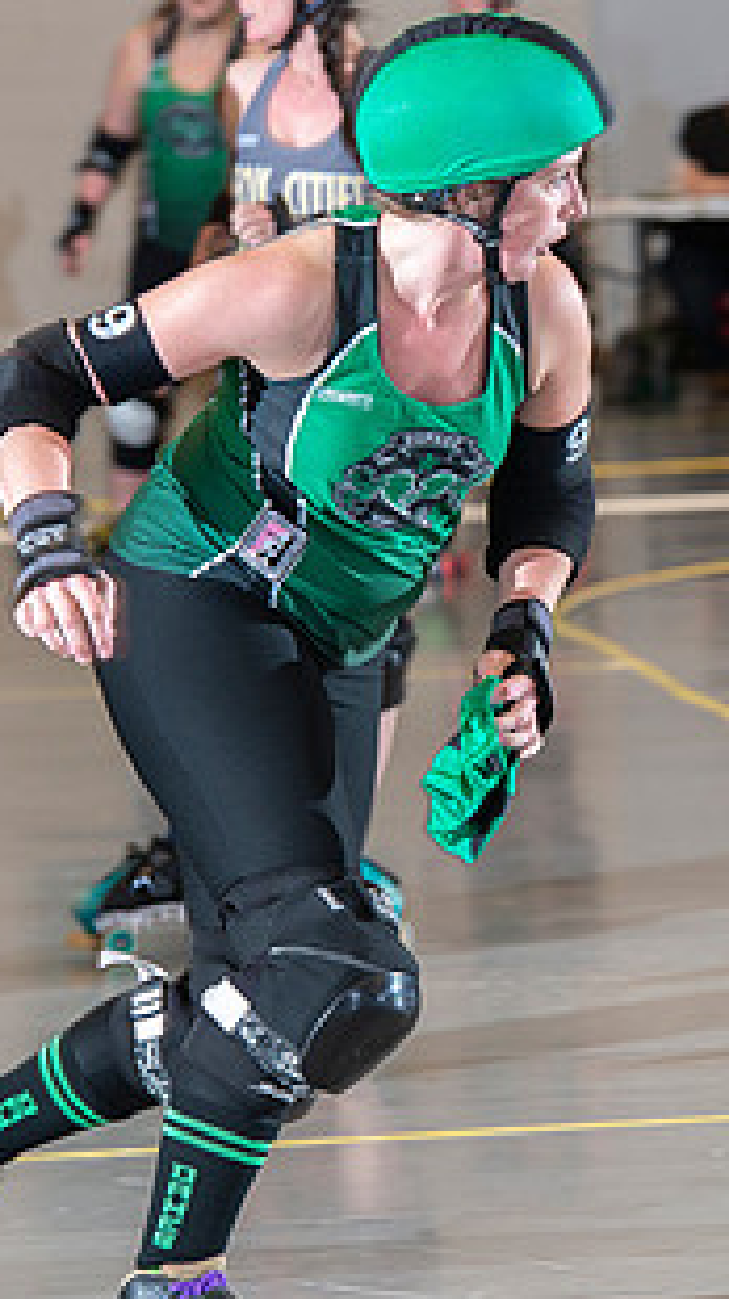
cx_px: 737
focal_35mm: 294
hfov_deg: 4.1
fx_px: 10120
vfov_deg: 7.3
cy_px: 677
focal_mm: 150
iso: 640
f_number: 5.6
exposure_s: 1/160
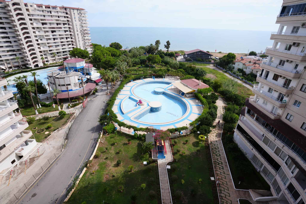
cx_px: 153
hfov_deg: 93.3
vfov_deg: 70.4
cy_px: 102
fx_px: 144
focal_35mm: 17
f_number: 9
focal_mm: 17
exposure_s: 1/125
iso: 100
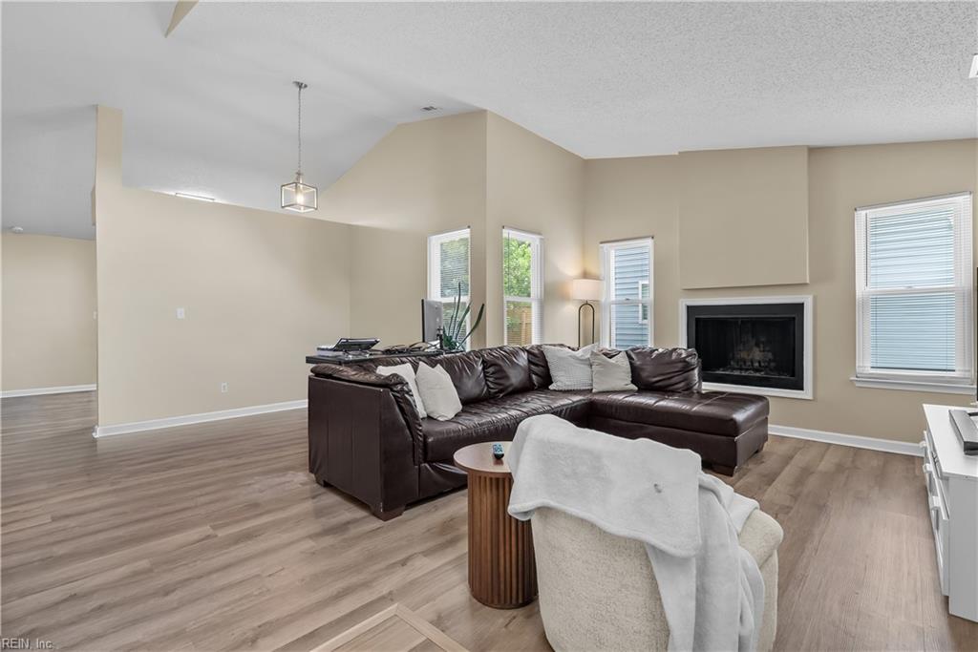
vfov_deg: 73.8
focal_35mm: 16
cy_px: 326
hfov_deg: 96.7
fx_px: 435
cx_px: 489
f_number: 7.1
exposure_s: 1/6
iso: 1000
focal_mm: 16
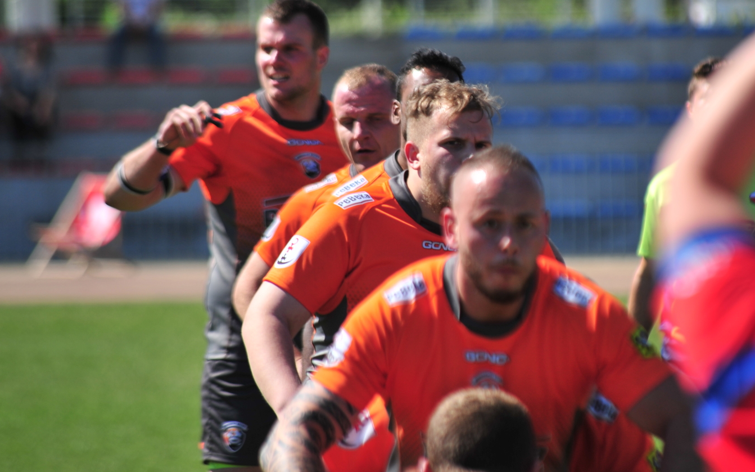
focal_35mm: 437
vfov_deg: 3.0
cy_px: 166
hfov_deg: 4.8
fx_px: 8991
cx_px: 469
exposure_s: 1/1250
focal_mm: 300
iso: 200
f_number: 5.6
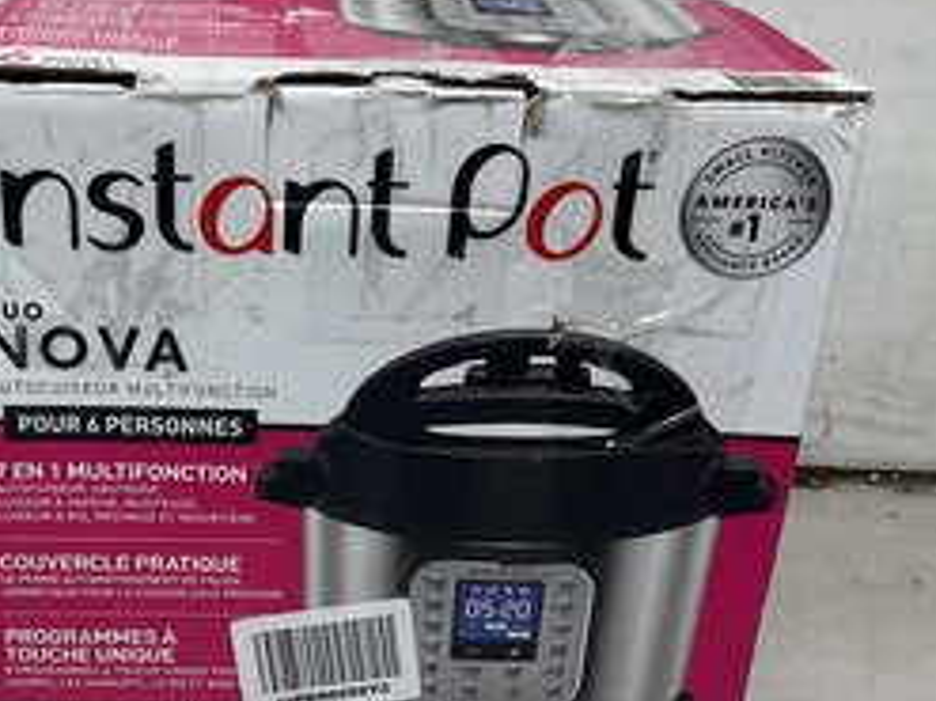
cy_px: 424
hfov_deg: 39.7
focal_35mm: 47
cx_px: 269
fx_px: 1270
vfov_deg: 30.8
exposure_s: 1/120
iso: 32
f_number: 1.8
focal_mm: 3
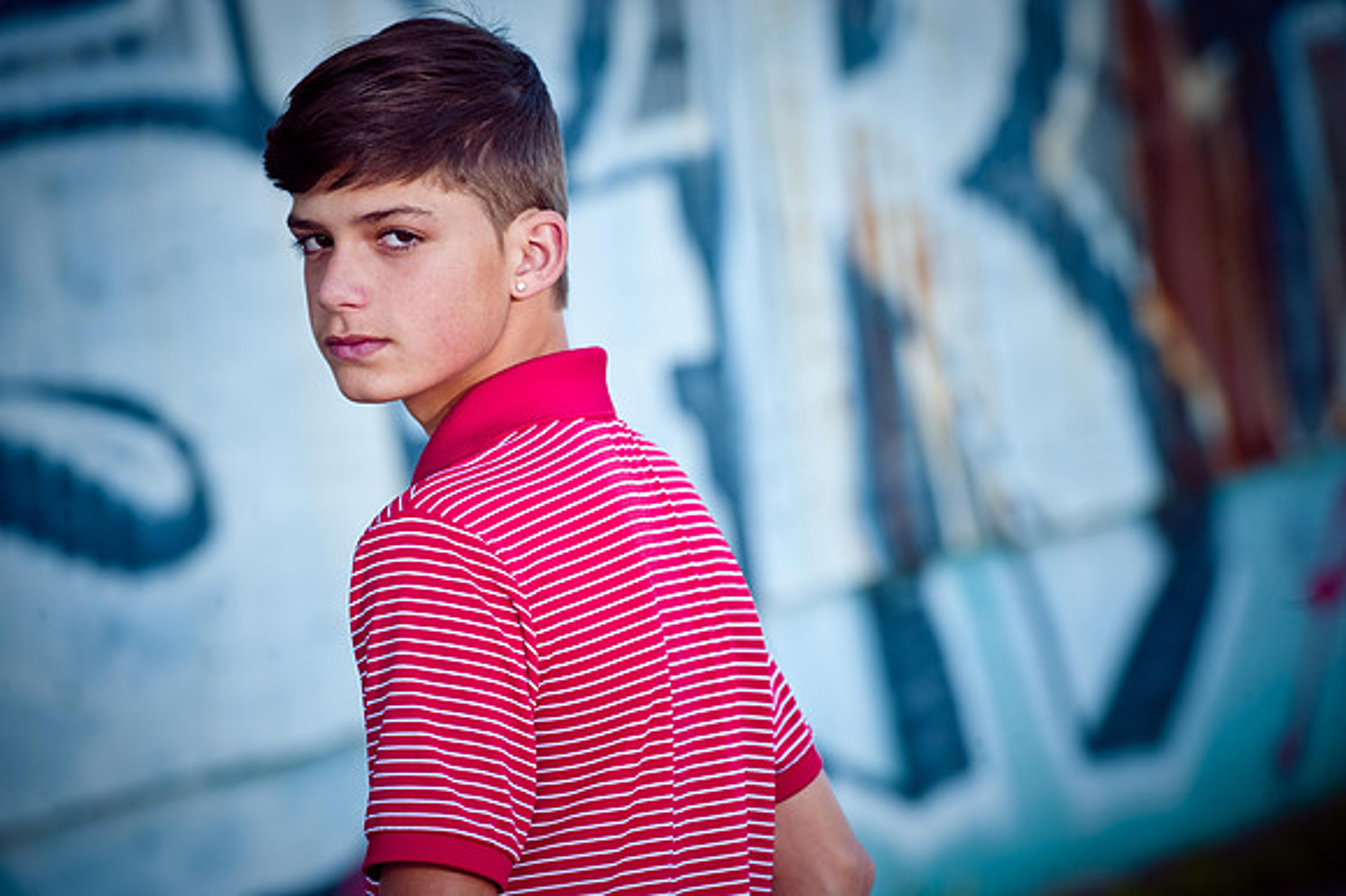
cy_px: 448
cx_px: 673
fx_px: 7473
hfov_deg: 10.3
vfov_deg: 6.9
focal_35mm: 200
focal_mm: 200
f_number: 5.6
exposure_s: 1/200
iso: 320
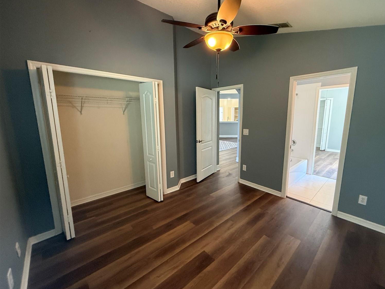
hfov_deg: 98.0
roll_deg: +0.1
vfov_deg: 81.7
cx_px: 206
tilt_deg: -9.3
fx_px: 167
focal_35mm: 15
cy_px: 141
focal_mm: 2.22
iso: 500
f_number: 2.2
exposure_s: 1/60
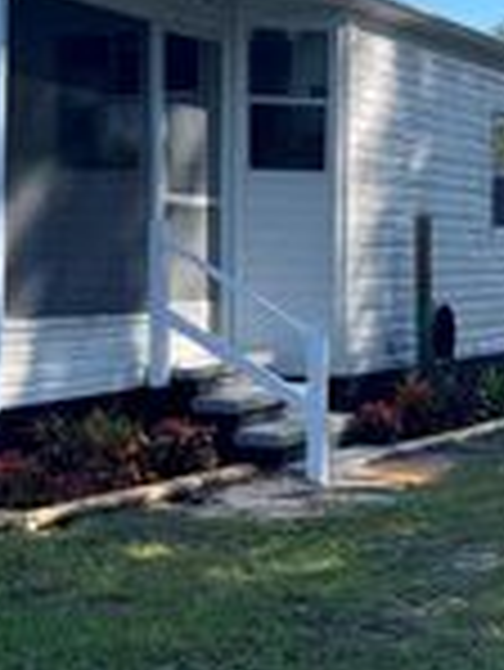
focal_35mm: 87
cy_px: 236
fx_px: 1687
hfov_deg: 16.9
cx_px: 153
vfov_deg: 22.4
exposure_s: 1/1395
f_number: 1.5
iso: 50
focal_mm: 5.7
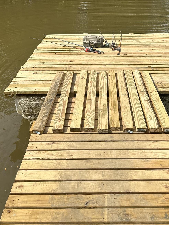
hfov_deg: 34.3
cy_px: 34
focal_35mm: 42
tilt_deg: -15.1
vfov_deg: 42.1
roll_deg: +0.0
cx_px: 96
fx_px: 274
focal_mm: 6.86
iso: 80
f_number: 1.78
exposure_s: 1/5263
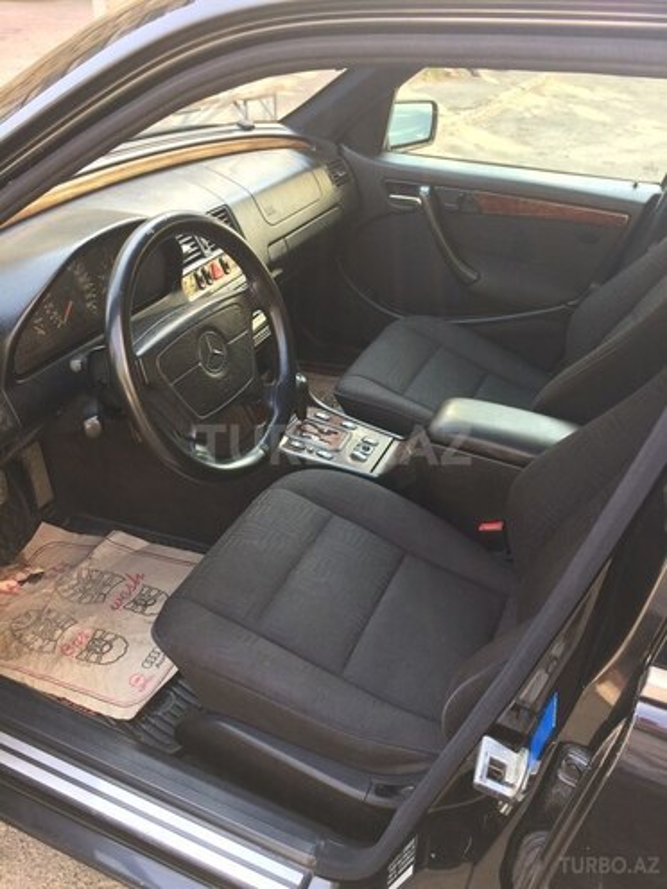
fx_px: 745
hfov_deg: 48.2
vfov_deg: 61.7
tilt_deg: -34.3
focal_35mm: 29
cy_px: 444
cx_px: 334
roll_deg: -1.1
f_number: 2.2
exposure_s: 1/50
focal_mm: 4.15
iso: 50
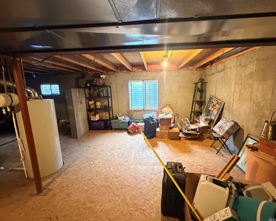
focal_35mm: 15
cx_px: 148
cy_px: 111
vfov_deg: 84.0
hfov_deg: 96.6
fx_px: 123
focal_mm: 2.22
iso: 1000
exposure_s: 1/60
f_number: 2.2
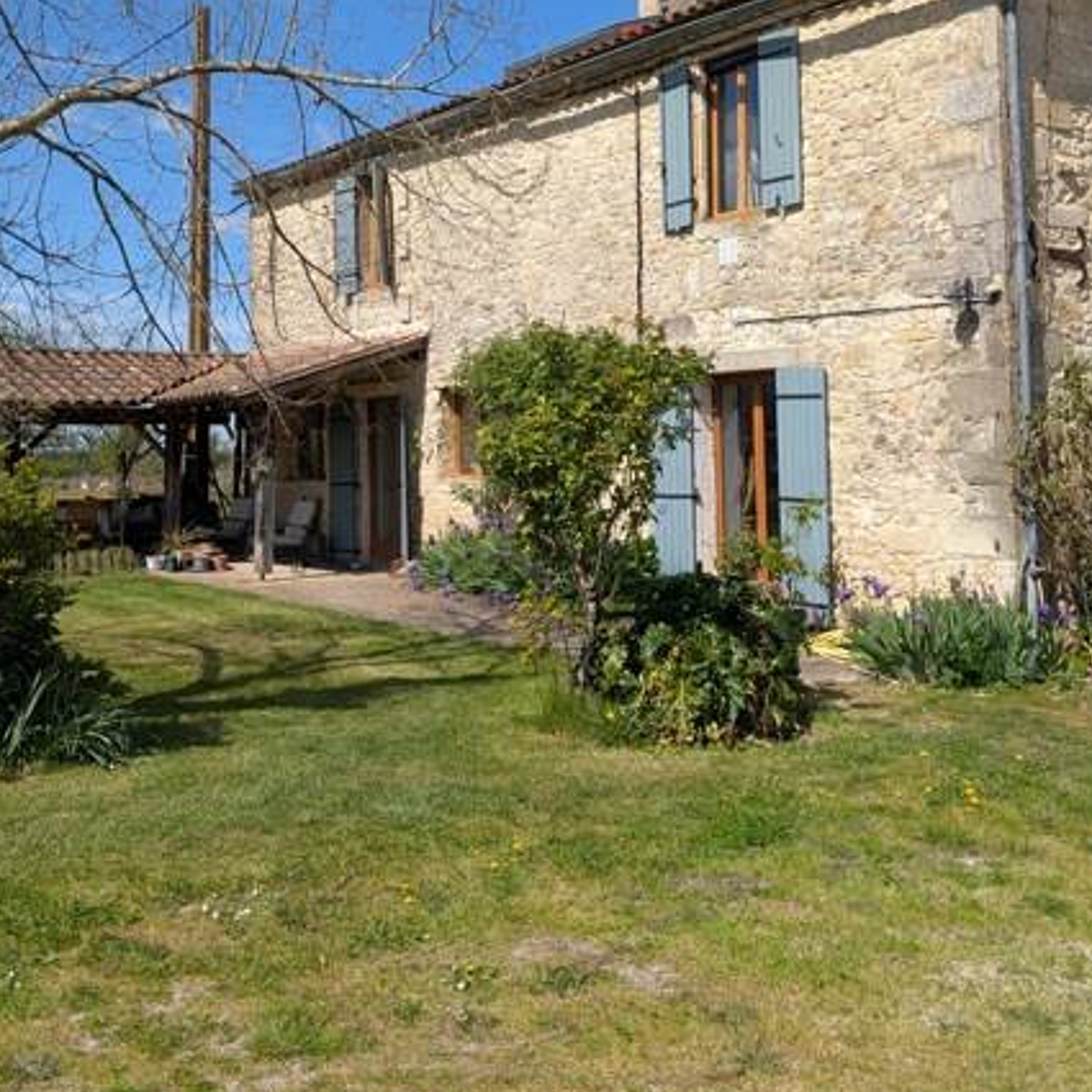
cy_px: 337
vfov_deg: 41.2
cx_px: 511
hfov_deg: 41.8
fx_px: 1428
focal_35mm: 40
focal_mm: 6.9
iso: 22
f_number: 1.68
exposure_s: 1/1312
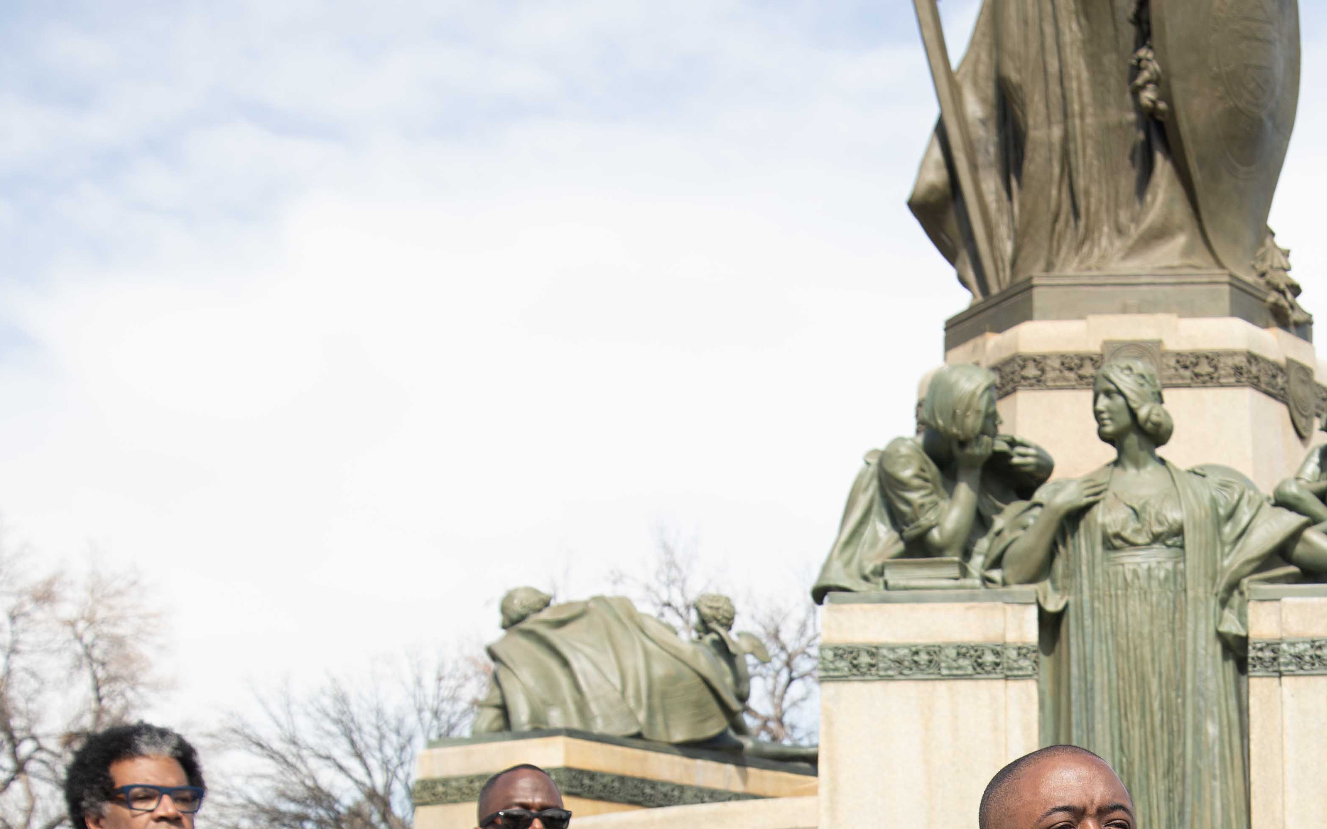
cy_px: 993
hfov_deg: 24.3
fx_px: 3038
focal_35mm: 84
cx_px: 1057
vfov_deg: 15.0
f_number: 5.6
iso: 160
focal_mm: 36
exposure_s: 1/400
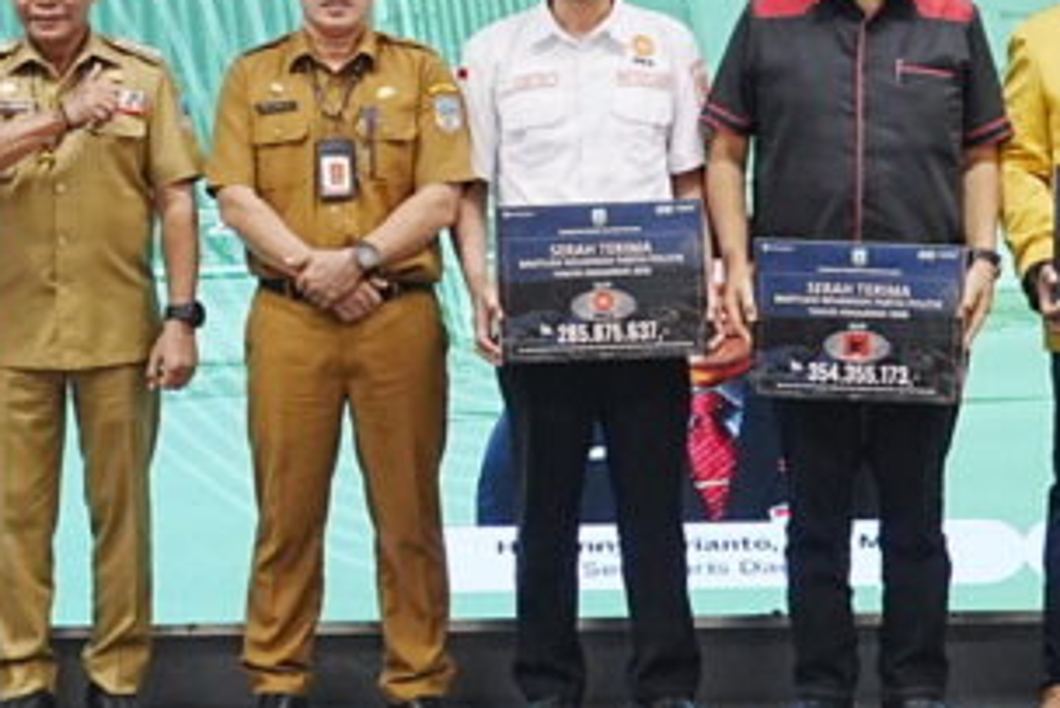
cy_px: 108
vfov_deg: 10.7
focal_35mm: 128
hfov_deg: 15.8
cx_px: 136
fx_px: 3771
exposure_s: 1/160
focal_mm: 38
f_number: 6.3
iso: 3200
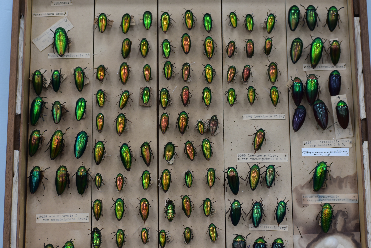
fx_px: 1083
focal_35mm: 105
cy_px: 124
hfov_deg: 19.4
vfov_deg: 13.1
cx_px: 186
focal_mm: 70
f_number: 7.1
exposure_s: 1/30
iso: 500
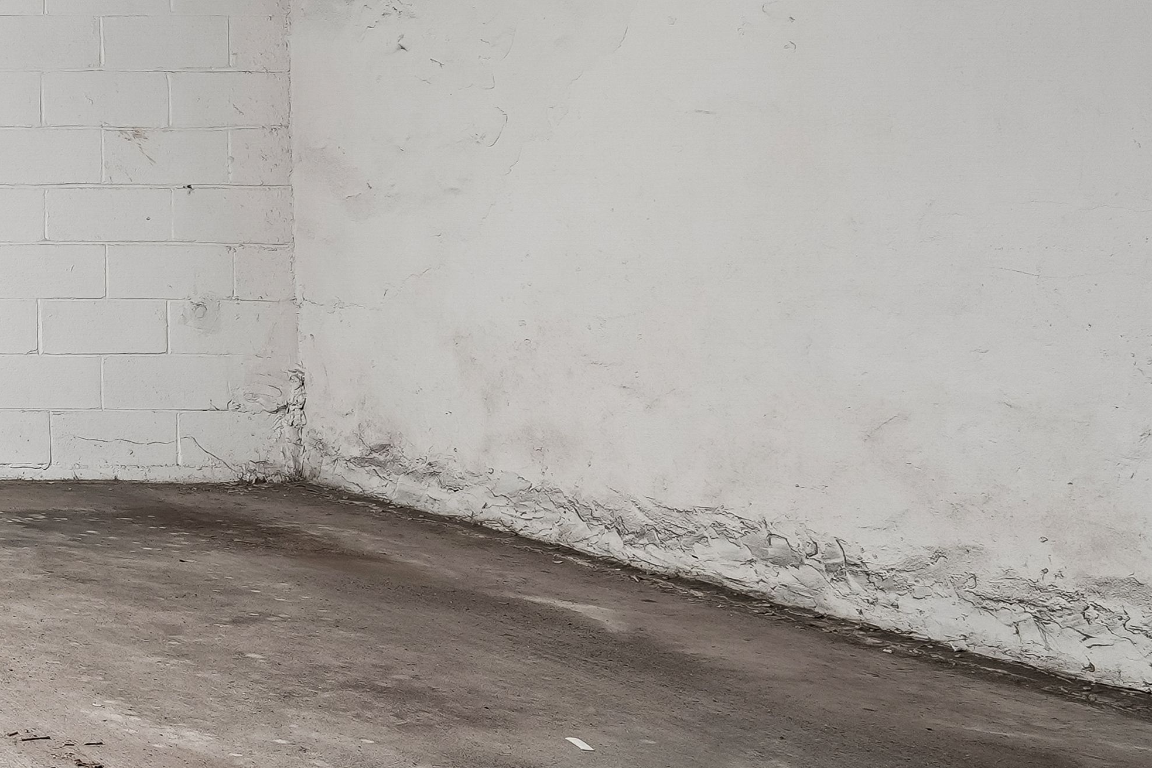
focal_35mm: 57
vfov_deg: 23.2
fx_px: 1824
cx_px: -863
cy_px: 100
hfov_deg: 22.5
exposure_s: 1/3.33
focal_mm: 16
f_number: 8
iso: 400
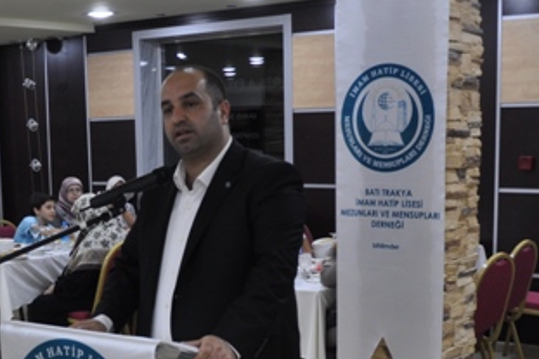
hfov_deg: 31.1
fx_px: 958
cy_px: 356
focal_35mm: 64
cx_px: 163
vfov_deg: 20.6
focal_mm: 18
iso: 400
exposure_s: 1/60
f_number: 4
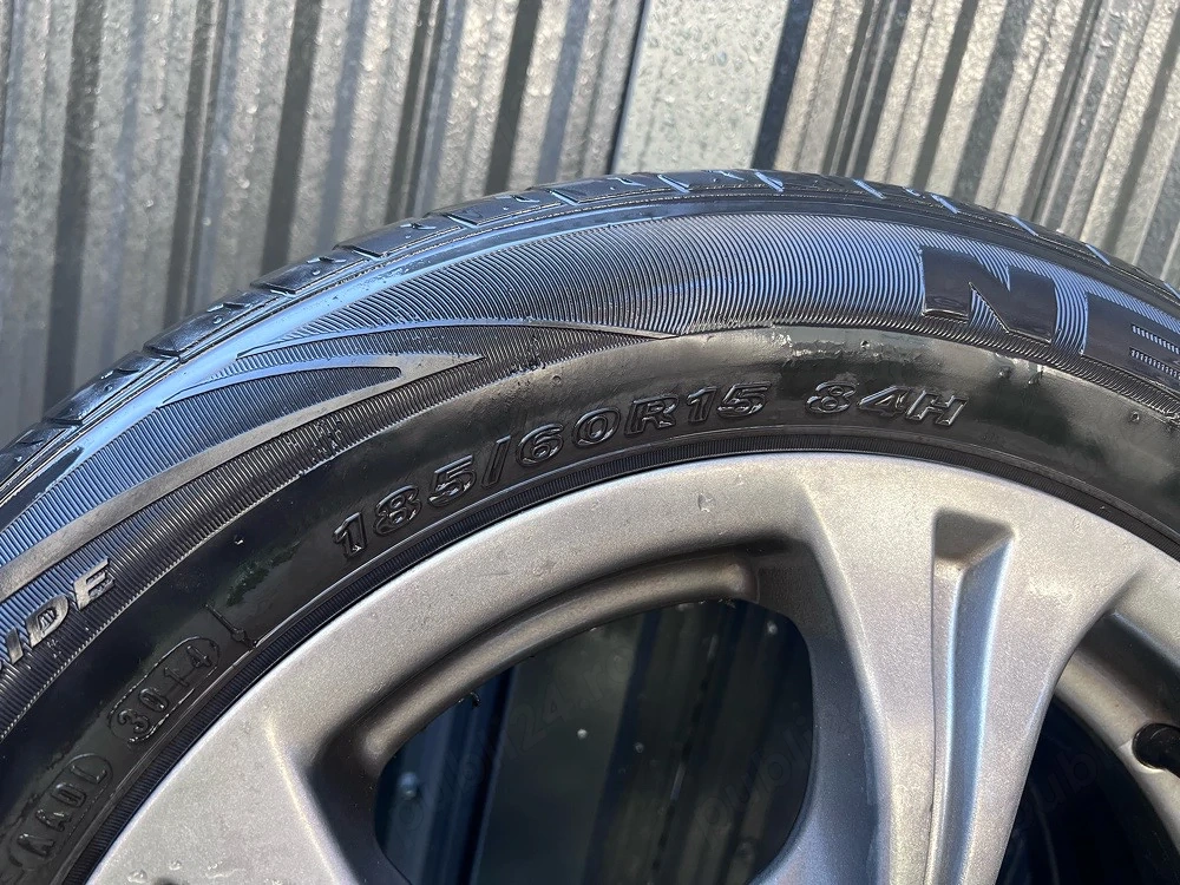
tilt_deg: -14.5
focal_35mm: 26
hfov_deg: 67.3
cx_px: 590
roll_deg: -12.7
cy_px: 442
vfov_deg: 53.1
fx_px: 886
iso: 100
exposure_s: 1/121
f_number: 1.5
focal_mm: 5.7
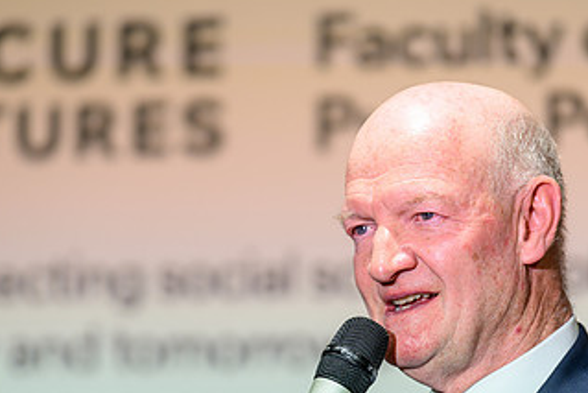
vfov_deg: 5.0
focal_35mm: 274
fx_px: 4477
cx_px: 315
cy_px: 292
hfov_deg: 7.5
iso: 125
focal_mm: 150
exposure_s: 1/100
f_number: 2.8
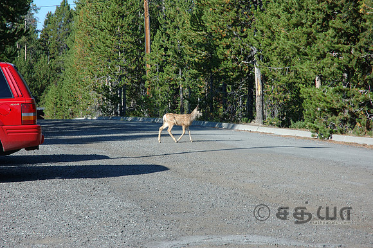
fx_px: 1087
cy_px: 124
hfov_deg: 19.5
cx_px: 186
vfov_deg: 13.0
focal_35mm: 105
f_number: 8
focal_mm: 70
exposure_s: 1/250
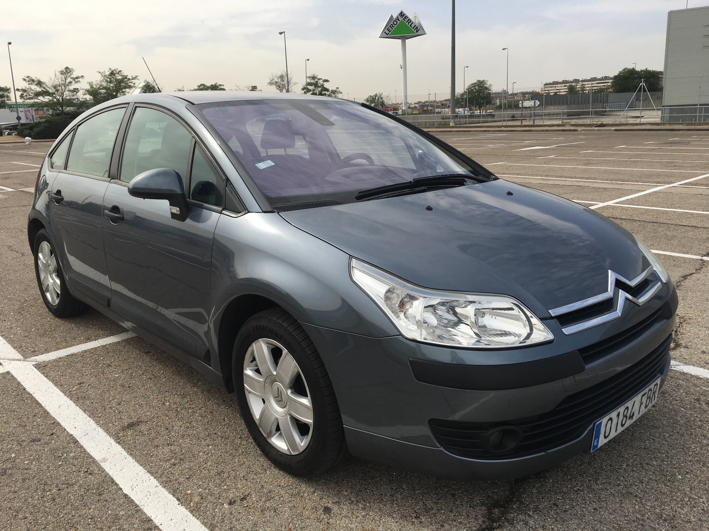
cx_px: 354
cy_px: 266
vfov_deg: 48.2
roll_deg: +3.2
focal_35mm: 29
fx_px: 594
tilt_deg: -14.0
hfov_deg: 61.7
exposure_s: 1/1479
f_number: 2.2
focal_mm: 4.15
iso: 25
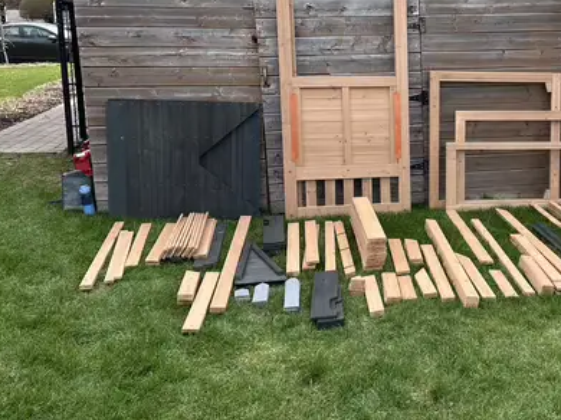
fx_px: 696
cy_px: 155
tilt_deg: -13.2
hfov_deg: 42.1
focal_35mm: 43
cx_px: 444
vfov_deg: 33.4
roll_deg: +0.1
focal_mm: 6.86
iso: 80
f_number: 1.78
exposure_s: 1/1119
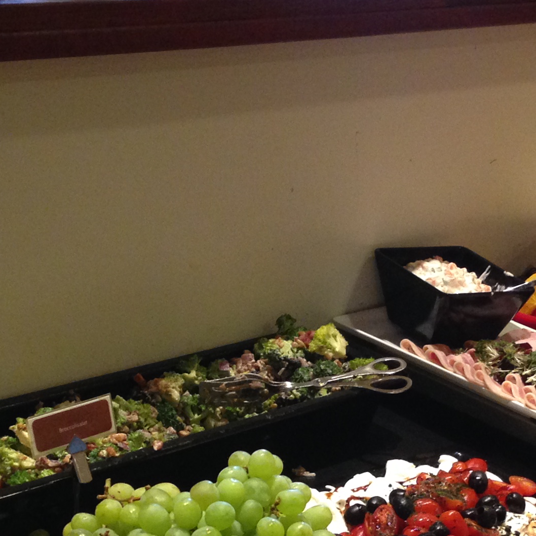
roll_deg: -3.7
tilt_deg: -26.4
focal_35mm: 90
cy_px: 529
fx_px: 1577
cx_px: 361
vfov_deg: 18.8
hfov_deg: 19.2
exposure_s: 1/20
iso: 200
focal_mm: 4.12
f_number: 2.4
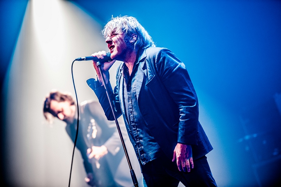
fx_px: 1406
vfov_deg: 7.6
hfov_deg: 11.4
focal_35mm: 180
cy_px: 94
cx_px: 140
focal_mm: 180
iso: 1600
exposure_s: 1/100
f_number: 2.8
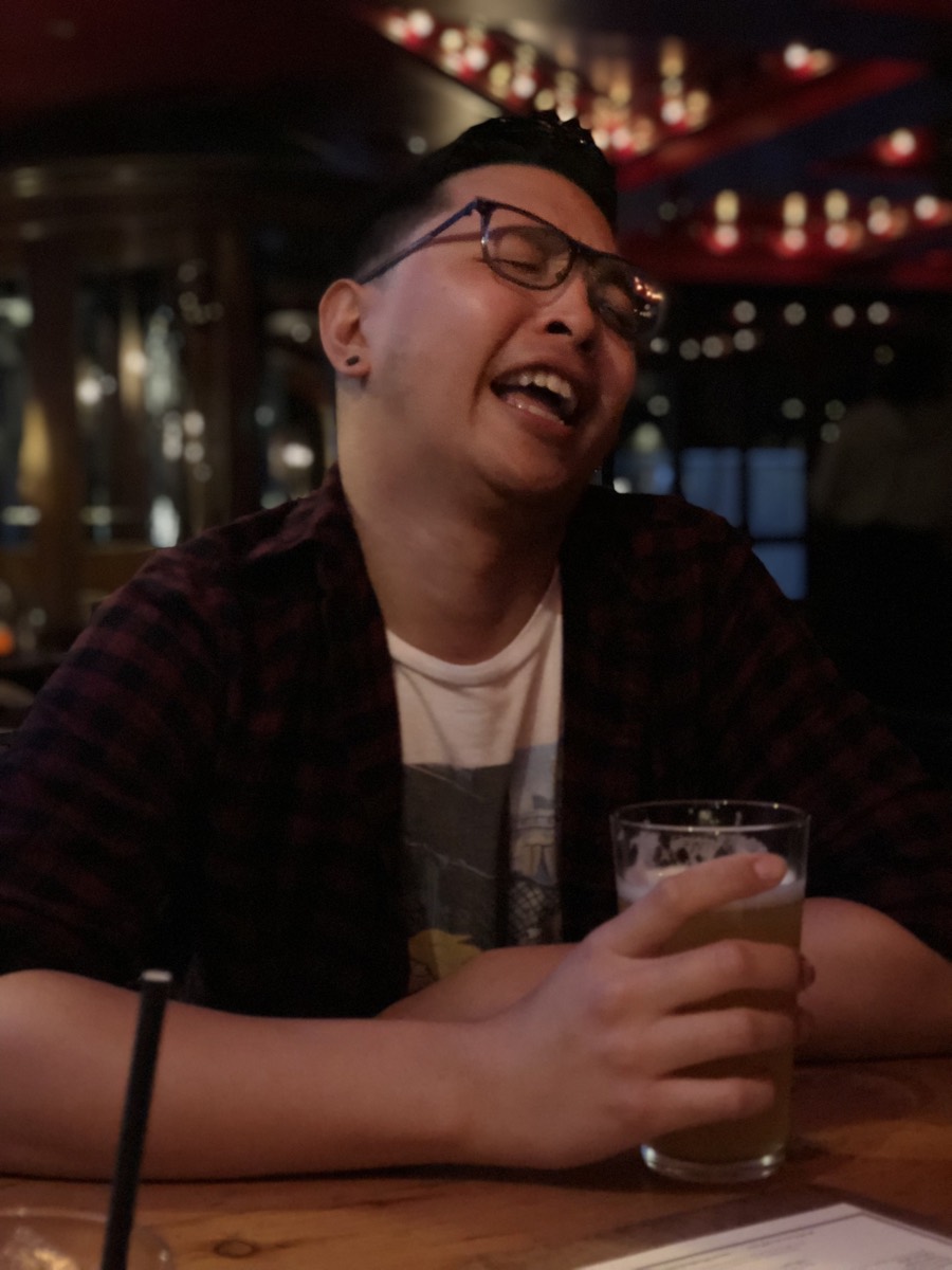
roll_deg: +1.6
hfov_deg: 28.0
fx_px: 1907
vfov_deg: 36.8
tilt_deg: -1.2
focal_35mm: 52
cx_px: 476
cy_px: 635
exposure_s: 1/9
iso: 160
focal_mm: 6
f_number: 2.4
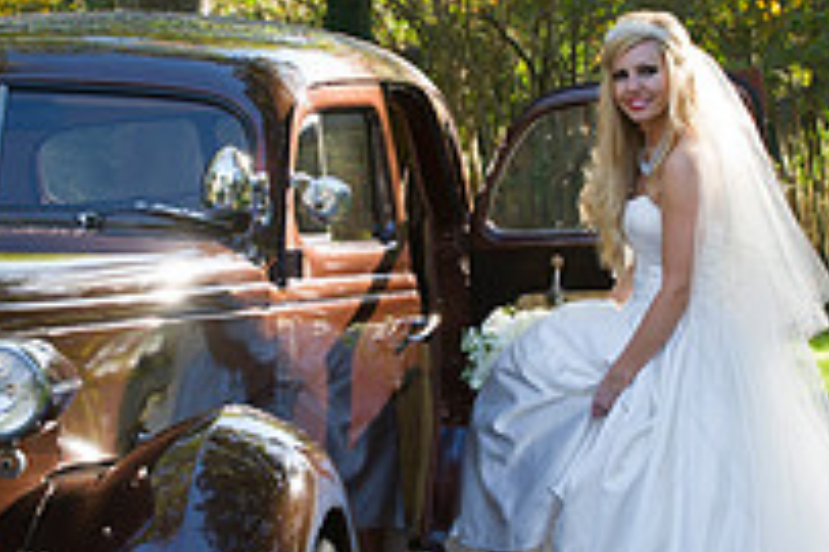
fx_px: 5384
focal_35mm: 234
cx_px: 347
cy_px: 258
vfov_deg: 5.9
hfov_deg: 8.8
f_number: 5.6
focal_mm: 82
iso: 500
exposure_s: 1/125
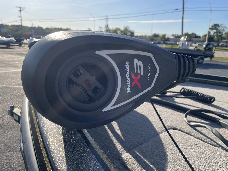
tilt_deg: -15.3
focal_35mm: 26
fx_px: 171
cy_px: 86
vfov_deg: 53.1
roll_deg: -1.7
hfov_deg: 67.3
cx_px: 114
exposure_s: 1/2959
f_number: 1.6
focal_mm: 4.2
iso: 32
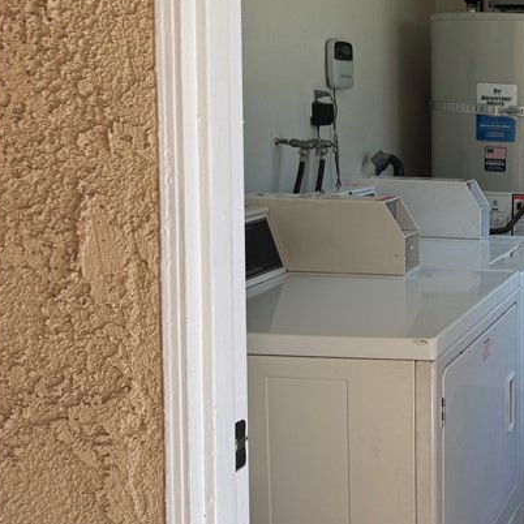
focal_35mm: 54
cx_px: 654
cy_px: 199
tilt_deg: -5.0
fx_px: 925
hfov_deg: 27.3
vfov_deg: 31.5
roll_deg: -1.4
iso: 64
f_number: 1.78
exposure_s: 1/241
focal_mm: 6.76
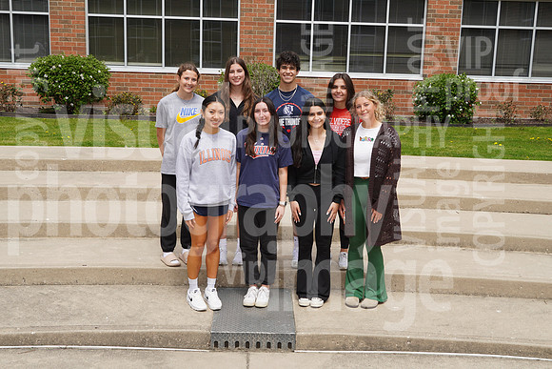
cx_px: 276
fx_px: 713
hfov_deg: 42.3
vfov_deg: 29.0
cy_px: 184
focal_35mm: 46
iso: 100
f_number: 8
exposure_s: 1/125
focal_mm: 31
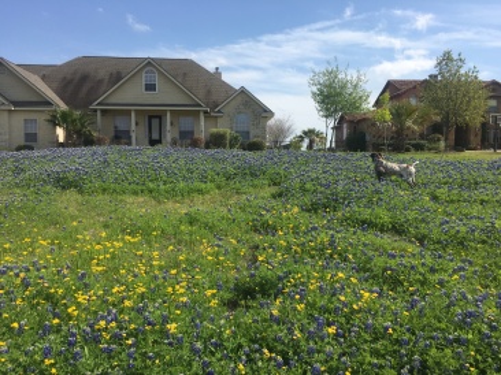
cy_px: 188
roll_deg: +0.1
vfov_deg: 48.2
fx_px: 419
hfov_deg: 61.7
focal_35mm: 29
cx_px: 250
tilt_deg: -3.0
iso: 25
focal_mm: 4.15
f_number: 2.2
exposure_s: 1/2024
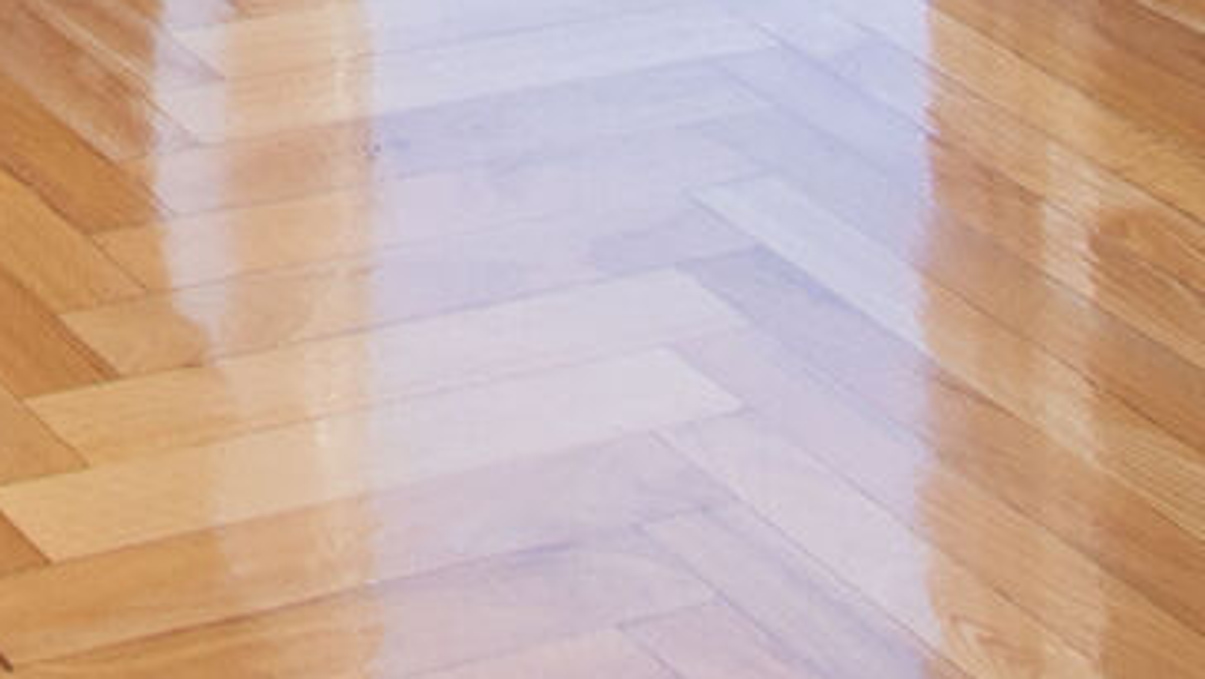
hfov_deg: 15.4
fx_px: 3867
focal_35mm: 121
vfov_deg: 7.4
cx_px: -914
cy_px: -1972
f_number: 5.6
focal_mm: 10
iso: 100
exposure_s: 1/60
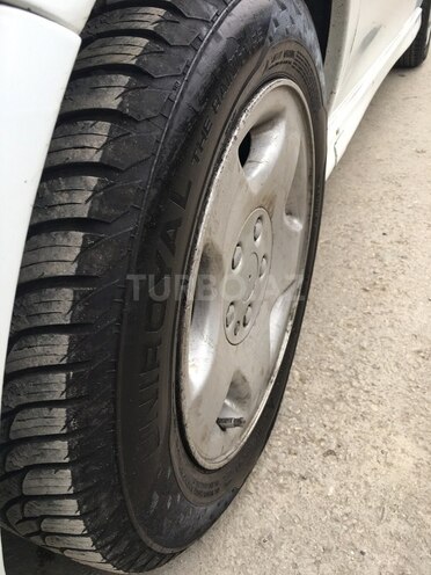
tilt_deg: -37.0
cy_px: 288
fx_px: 481
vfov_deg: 61.7
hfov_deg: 48.2
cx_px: 216
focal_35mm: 29
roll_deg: +3.4
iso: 25
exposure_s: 1/50
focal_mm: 4.15
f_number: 2.2
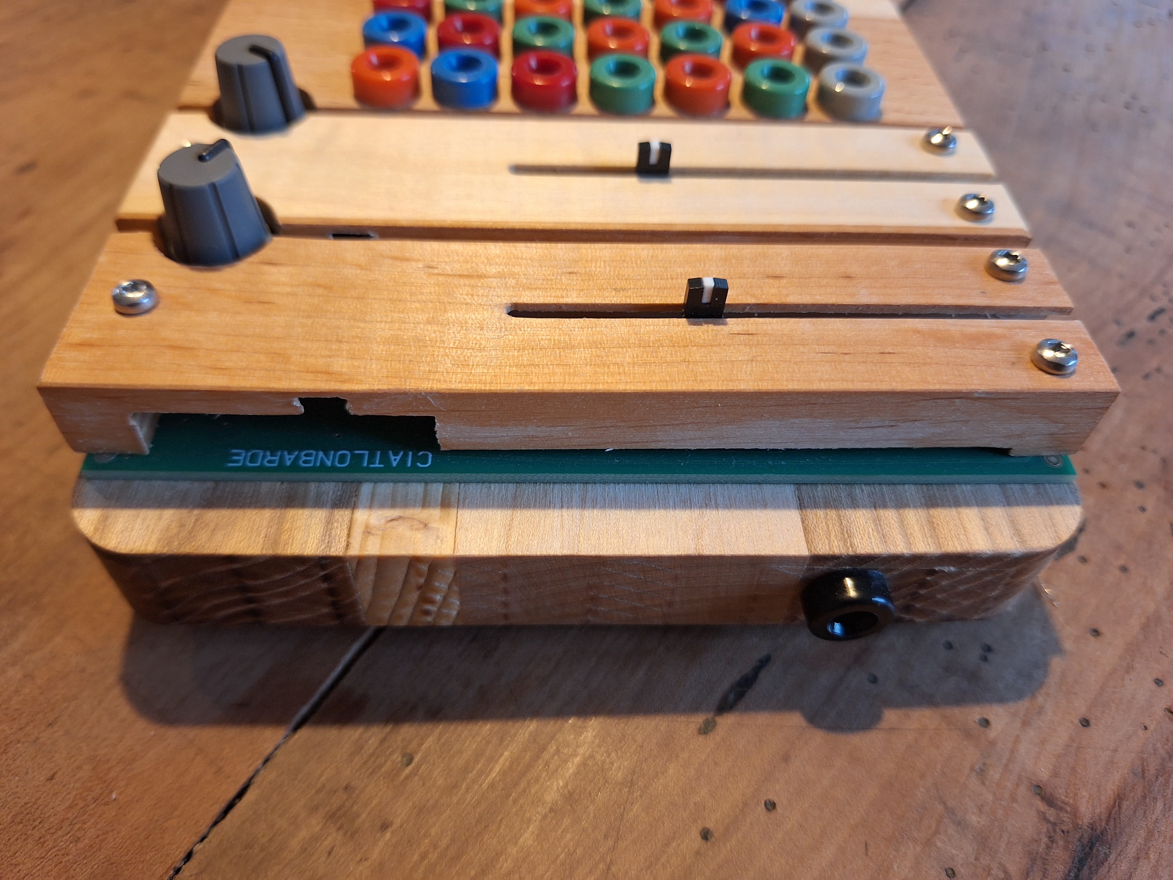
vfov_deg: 58.9
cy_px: 440
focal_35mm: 23
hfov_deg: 73.9
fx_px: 779
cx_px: 586
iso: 200
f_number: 1.8
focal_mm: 5.54
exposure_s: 1/33
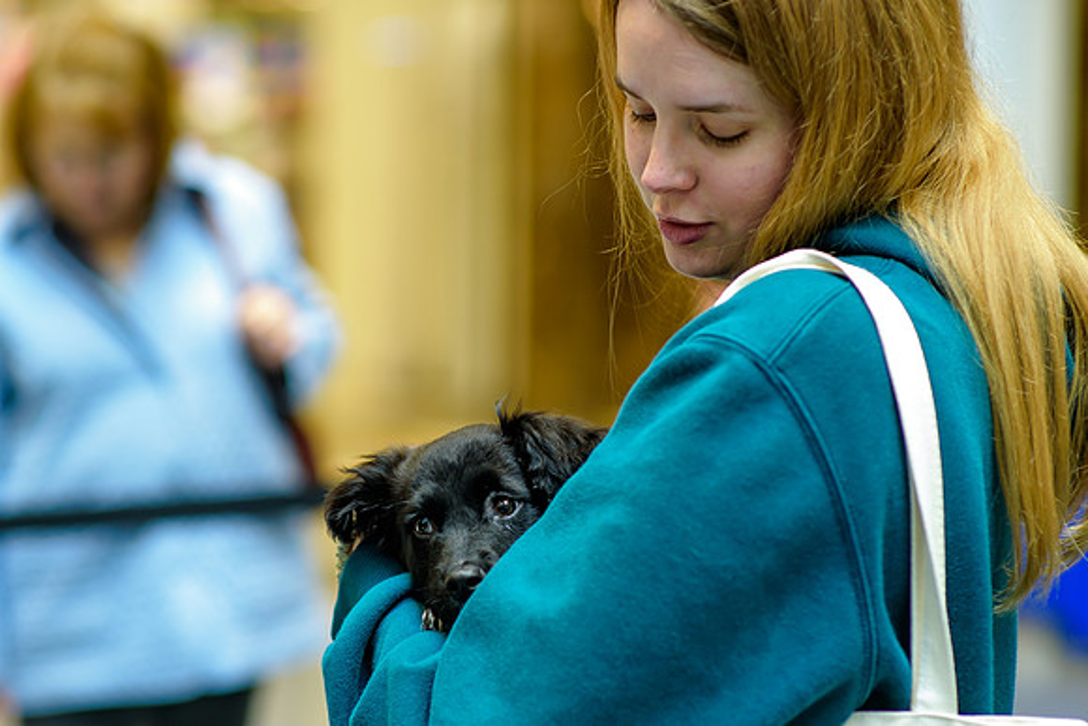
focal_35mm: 107
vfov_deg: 12.8
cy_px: 455
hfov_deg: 19.0
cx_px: 477
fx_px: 3244
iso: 800
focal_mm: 85
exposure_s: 1/80
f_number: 2.2
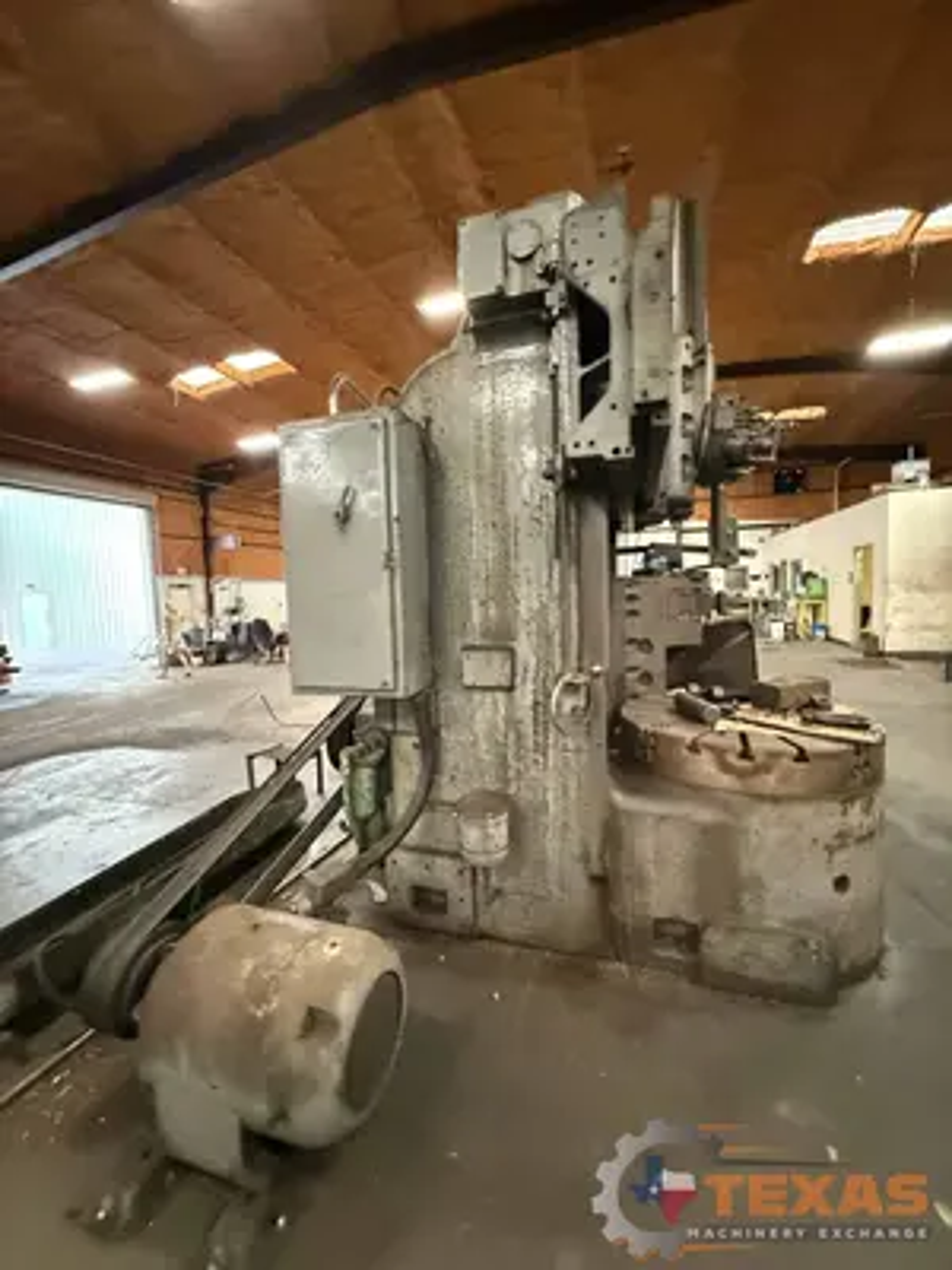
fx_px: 513
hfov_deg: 85.7
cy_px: 635
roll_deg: -1.5
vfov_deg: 102.1
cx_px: 476
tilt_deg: -7.3
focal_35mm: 14
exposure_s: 1/60
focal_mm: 2.22
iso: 1250
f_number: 2.2
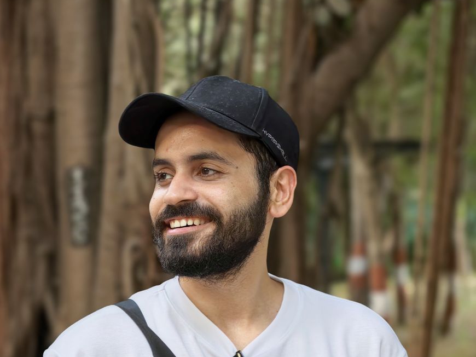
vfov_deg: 14.3
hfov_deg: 19.0
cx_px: 175
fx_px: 1416
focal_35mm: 103
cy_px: 240
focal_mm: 20.1
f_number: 5
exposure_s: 1/58
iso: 400
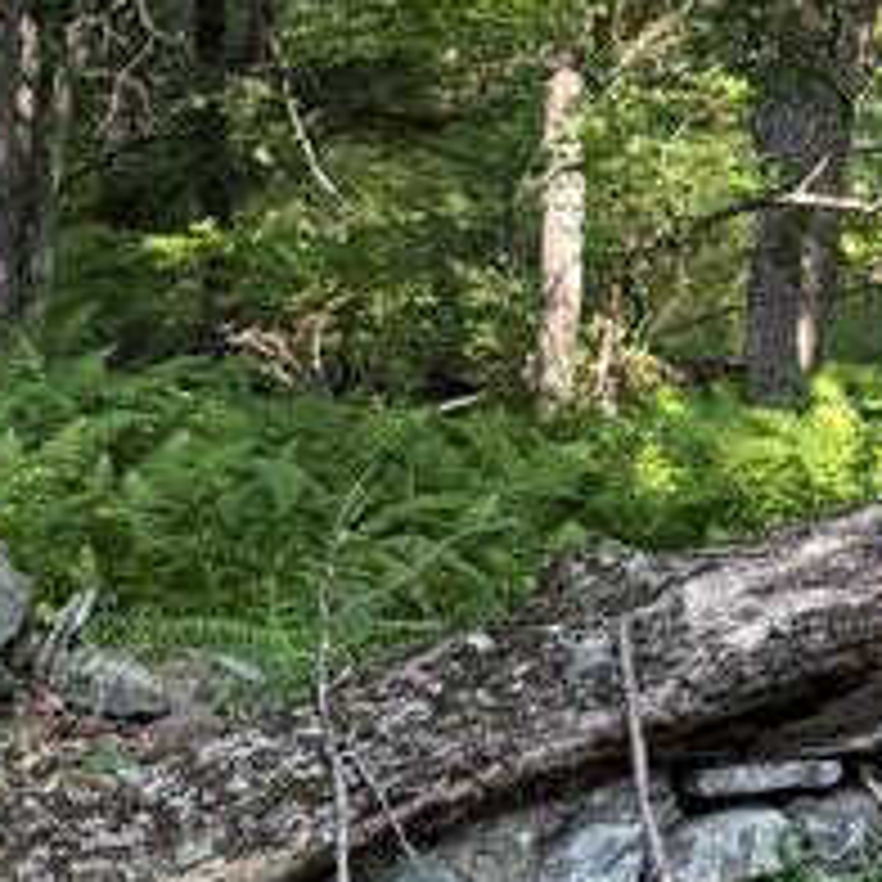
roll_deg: -3.1
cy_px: 716
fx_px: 3200
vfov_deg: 15.6
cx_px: -495
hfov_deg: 14.5
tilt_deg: -17.9
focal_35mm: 111
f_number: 1.78
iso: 64
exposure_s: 1/203
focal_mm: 6.76
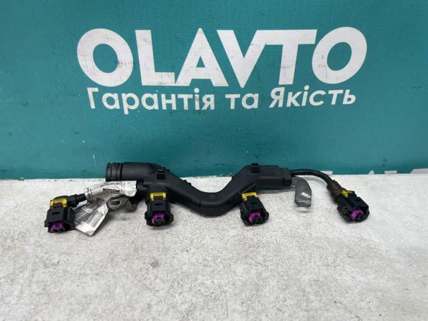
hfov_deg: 67.3
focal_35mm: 26
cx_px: 214
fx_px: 321
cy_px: 160
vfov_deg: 53.1
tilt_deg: -33.1
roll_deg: +2.2
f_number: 1.6
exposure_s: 1/100
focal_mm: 4.2
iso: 125
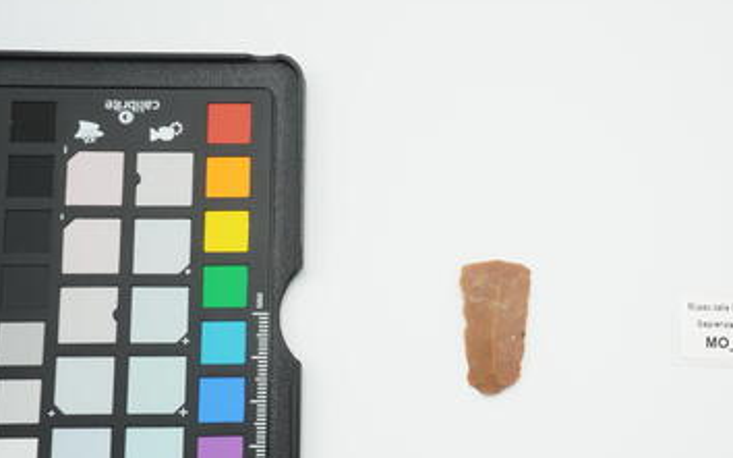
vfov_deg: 26.8
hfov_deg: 41.6
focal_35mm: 48
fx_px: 952
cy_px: 319
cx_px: 489
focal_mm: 23
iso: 100
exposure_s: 1/10
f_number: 16
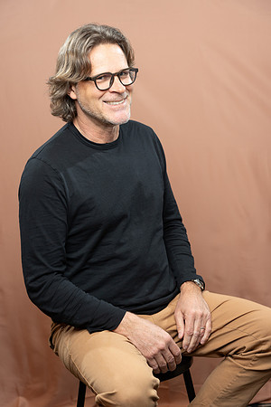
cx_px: 136
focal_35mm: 61
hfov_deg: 22.3
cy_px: 204
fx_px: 689
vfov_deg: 32.9
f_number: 4
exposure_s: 1/160
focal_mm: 61
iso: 320
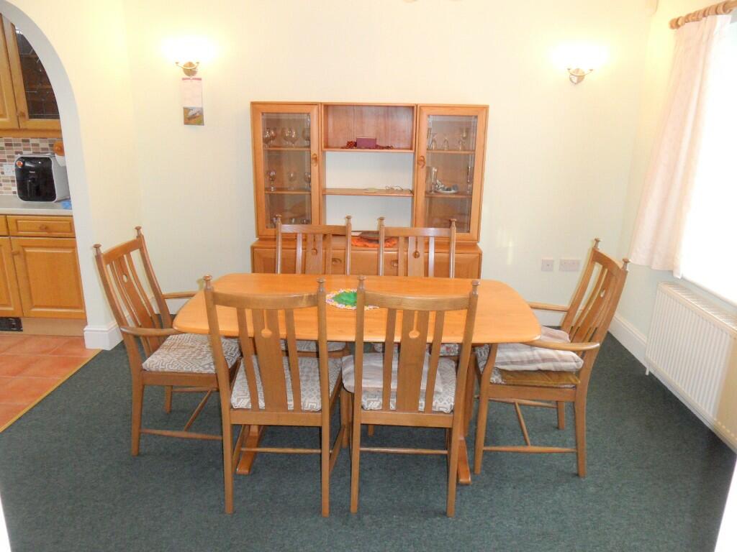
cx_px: 368
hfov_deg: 71.6
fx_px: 511
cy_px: 276
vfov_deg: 56.8
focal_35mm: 24
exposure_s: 1/30
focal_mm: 3.9
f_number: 3.2
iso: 200
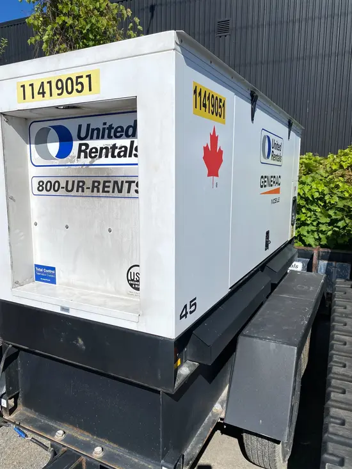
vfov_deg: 67.3
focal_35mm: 26
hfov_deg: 53.1
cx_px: 176
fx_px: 352
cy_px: 234
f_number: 1.8
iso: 32
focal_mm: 4.25
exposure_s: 1/6757
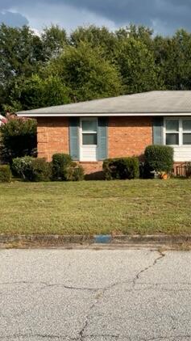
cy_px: 175
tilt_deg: -3.8
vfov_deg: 47.4
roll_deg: +0.1
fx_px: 388
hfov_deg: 25.4
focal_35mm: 43
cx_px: 218
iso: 32
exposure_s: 1/2817
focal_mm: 4.2
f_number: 1.6
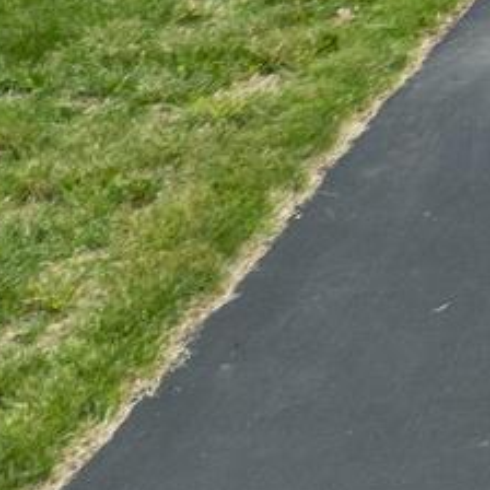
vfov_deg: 7.9
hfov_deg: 7.1
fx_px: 3107
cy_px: -955
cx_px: 1892
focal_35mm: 194
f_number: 7.1
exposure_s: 1/400
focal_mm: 12.29
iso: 100
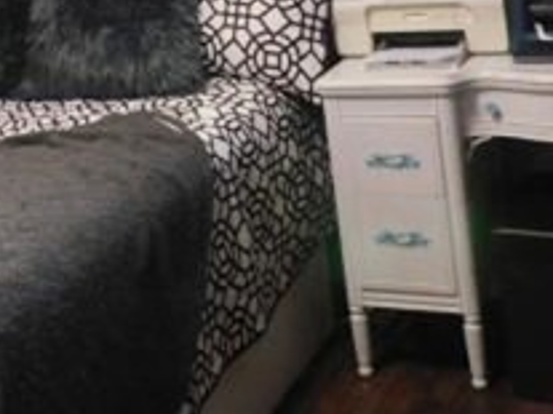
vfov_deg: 19.0
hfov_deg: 27.1
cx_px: 150
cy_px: -142
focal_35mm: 71
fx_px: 1134
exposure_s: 1/25
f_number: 3
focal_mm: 4
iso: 400
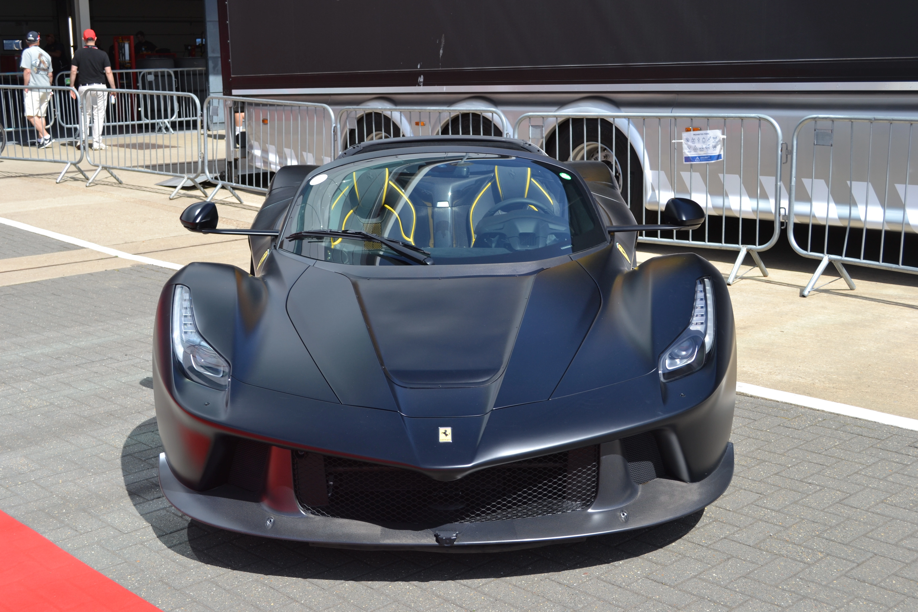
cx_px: 459
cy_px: 306
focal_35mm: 45
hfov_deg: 43.6
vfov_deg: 29.9
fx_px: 1147
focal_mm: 30
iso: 100
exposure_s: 1/200
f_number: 7.1
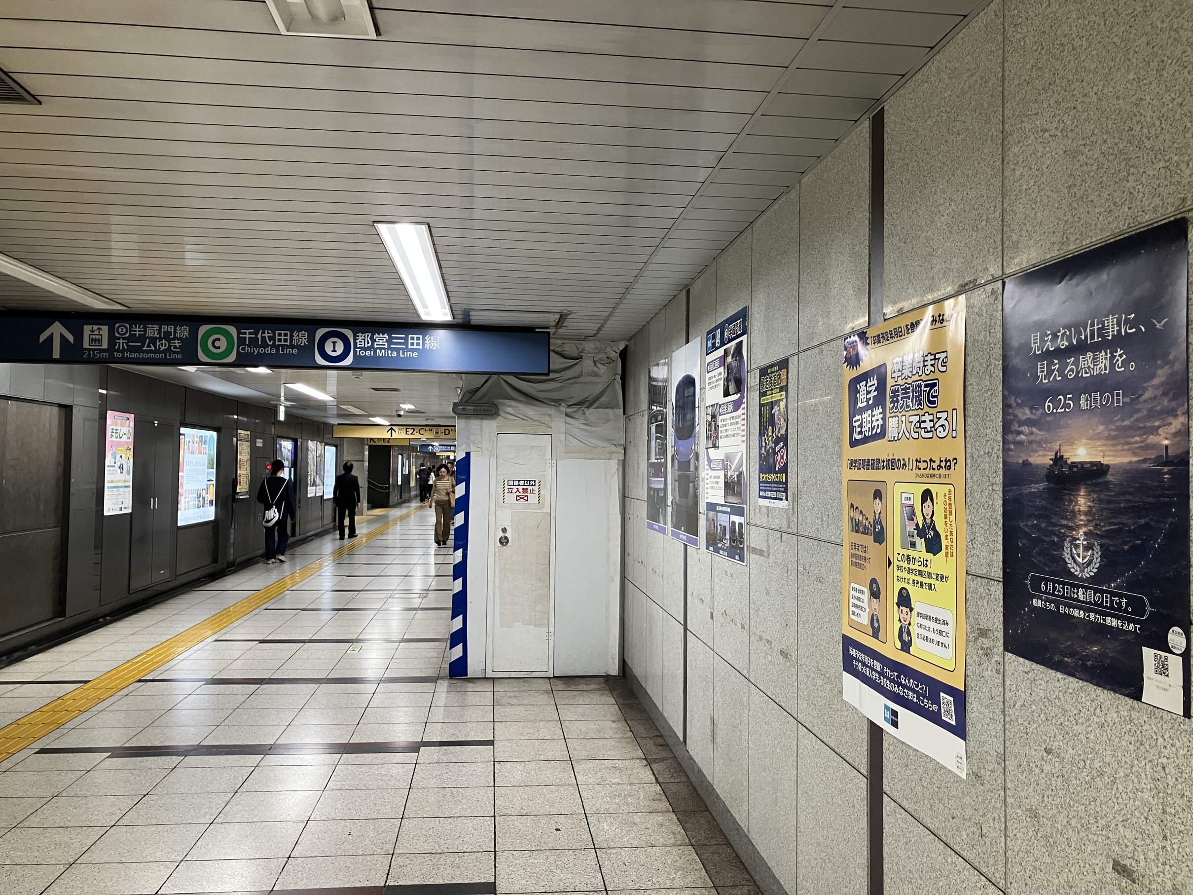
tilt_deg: +2.9
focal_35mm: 28
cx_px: 596
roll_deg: -0.8
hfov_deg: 63.4
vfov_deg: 49.7
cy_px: 448
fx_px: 965
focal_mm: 3.99
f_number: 1.8
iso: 160
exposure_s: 1/60
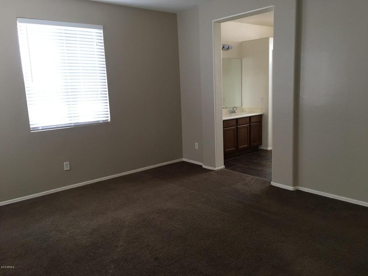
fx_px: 308
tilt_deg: -8.6
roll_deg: +1.7
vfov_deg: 48.2
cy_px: 138
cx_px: 184
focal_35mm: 29
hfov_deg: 61.7
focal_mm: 4.15
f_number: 2.2
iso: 80
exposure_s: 1/30
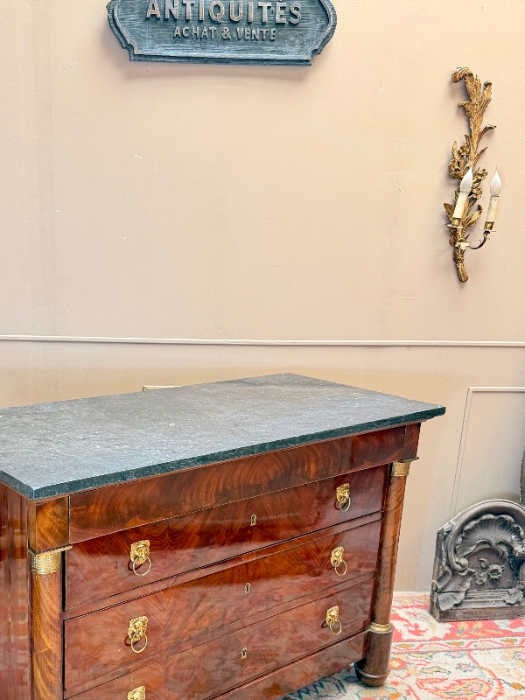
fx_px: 728
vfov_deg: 50.5
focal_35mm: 36
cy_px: 460
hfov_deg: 39.1
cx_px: 164
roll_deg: -1.6
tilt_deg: -16.3
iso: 200
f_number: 1.78
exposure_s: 1/60
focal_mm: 6.76
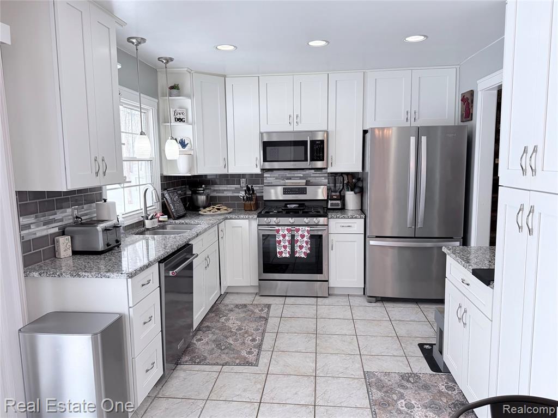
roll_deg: +0.6
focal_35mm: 24
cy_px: 209
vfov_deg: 56.8
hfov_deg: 71.6
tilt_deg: -7.6
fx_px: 387
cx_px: 279
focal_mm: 6.76
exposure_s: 1/240
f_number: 1.78
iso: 100
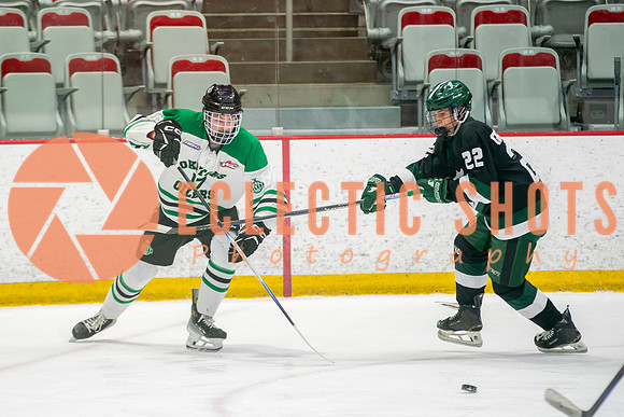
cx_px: 189
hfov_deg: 8.1
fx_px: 4427
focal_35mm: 255
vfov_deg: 5.4
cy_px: 198
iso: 640
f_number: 3.2
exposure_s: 1/640
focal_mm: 170
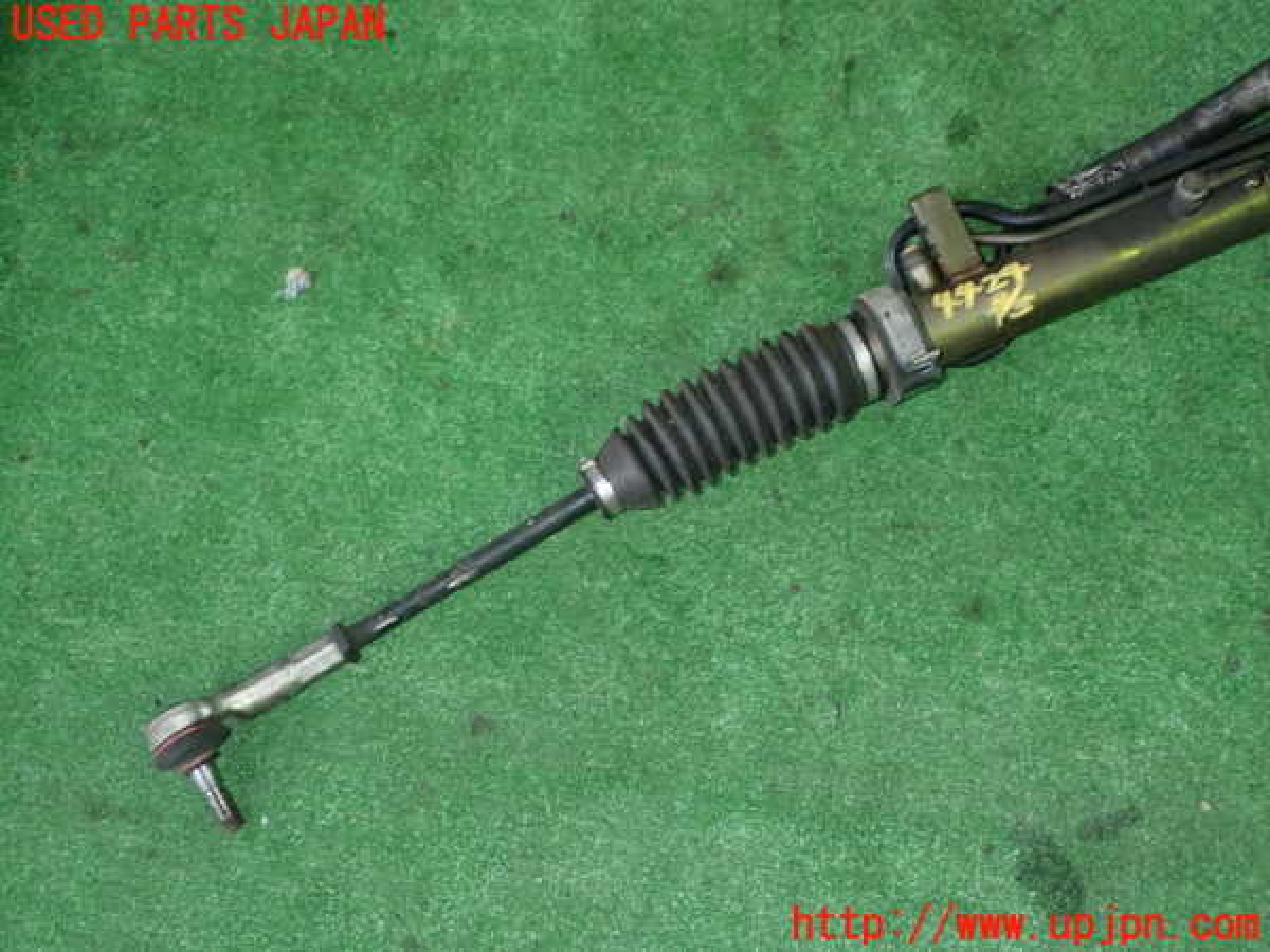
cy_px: 476
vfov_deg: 30.9
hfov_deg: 40.4
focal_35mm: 47
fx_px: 1724
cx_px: 635
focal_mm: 8.4
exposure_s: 1/50
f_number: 3.1
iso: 800
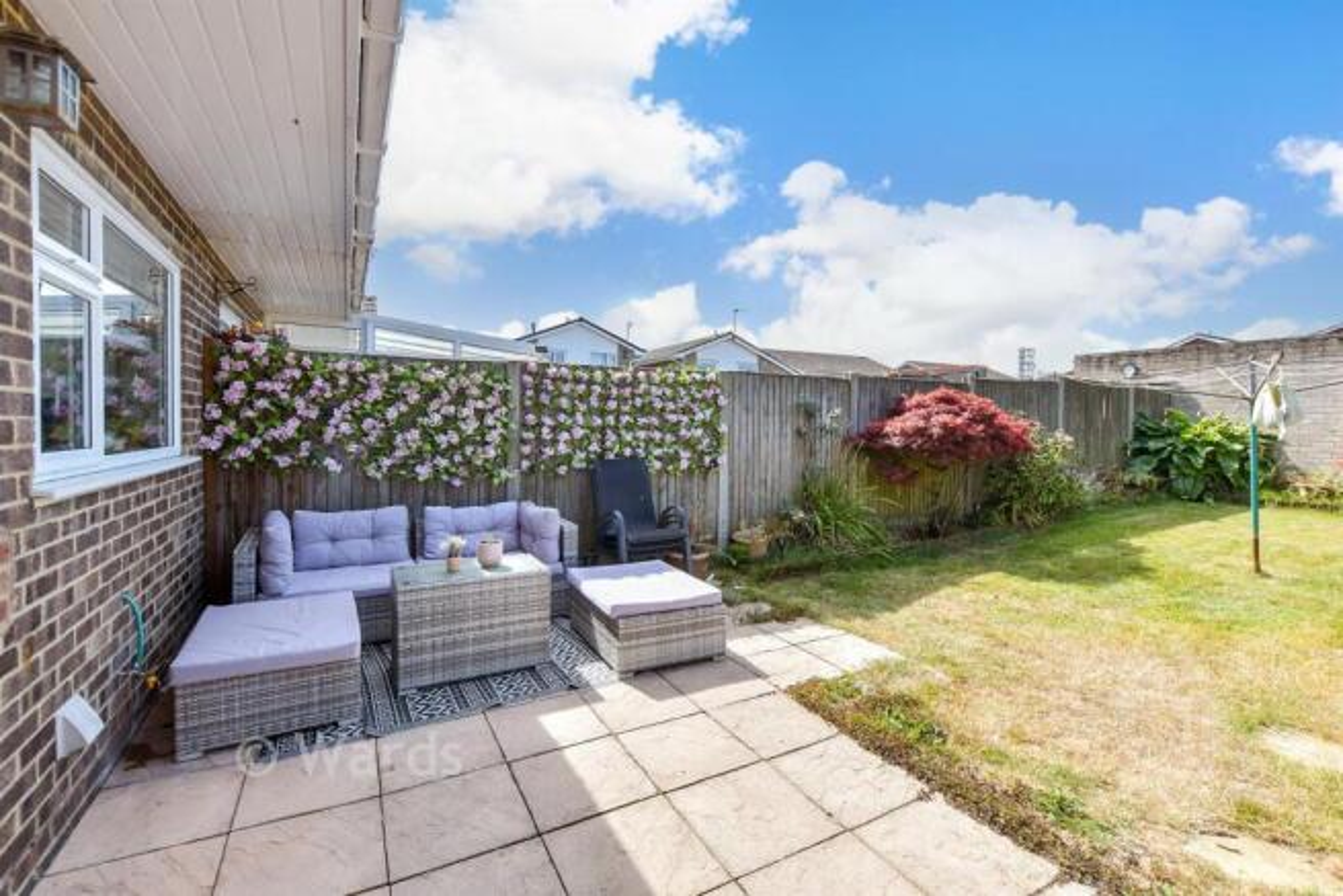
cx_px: 672
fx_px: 560
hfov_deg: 100.4
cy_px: 448
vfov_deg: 77.4
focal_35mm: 15
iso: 160
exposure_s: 1/200
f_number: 6.3
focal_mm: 10
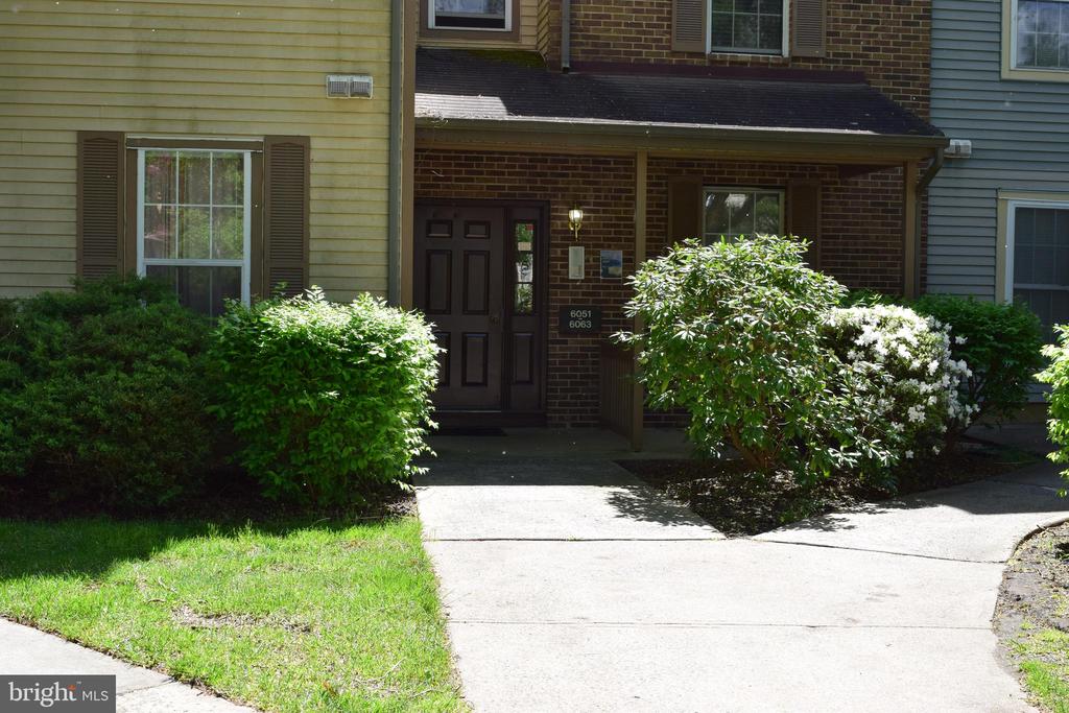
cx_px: 534
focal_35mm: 46
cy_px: 356
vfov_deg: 29.0
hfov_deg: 42.3
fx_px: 1381
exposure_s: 1/320
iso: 400
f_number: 10
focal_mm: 31
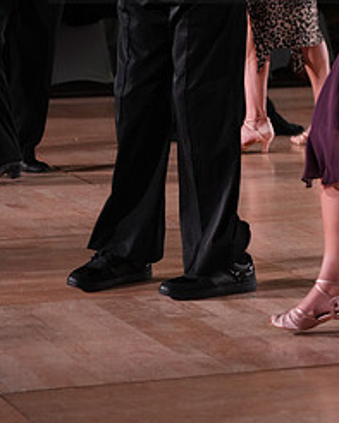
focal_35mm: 190
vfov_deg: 10.0
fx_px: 2381
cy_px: -53
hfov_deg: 8.1
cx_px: 287
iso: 2000
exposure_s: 1/400
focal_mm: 86
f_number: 4
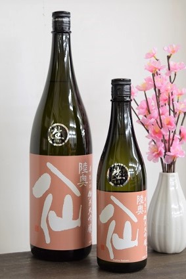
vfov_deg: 41.1
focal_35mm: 48
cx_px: 93
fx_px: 372
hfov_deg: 28.1
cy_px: 140
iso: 320
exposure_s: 1/10
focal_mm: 32
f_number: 4.5
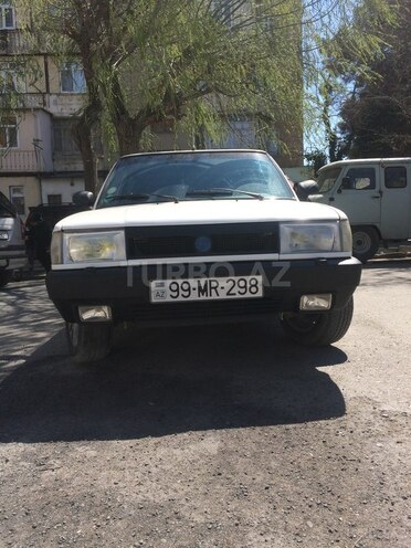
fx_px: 459
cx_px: 206
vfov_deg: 61.7
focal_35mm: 29
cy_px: 274
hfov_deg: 48.2
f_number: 2.2
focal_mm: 4.15
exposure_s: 1/1642
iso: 32
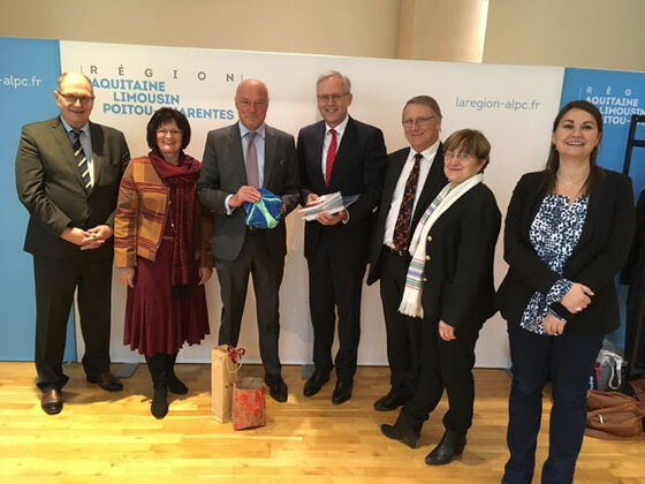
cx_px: 322
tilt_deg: -12.1
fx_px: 540
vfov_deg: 48.2
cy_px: 242
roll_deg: -2.3
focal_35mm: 29
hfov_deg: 61.7
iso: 200
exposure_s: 1/25
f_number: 2.2
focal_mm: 4.15
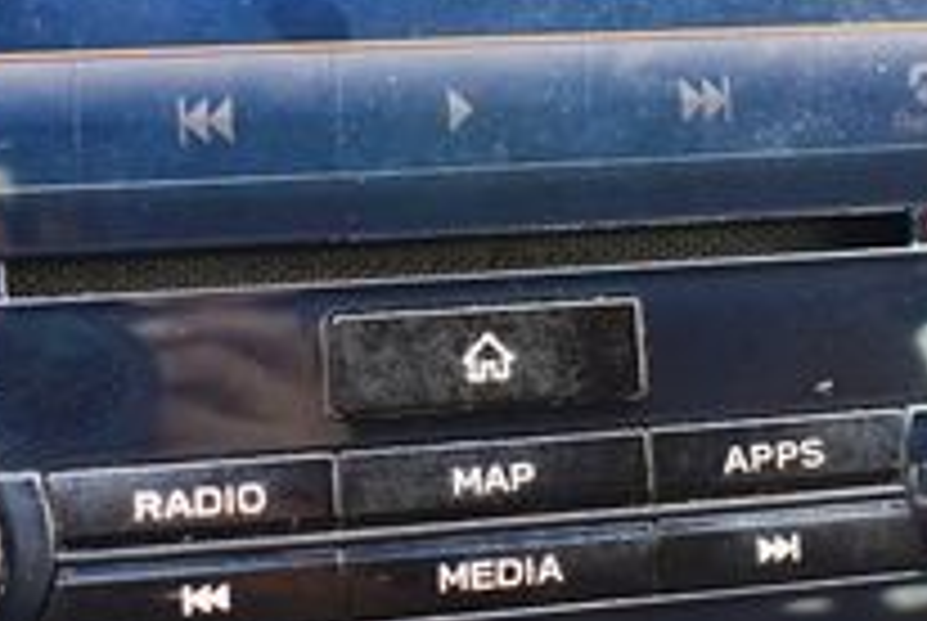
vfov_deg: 14.5
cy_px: -7
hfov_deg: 21.8
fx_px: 2398
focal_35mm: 93
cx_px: 580
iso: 800
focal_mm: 20
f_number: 3.8
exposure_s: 1/200
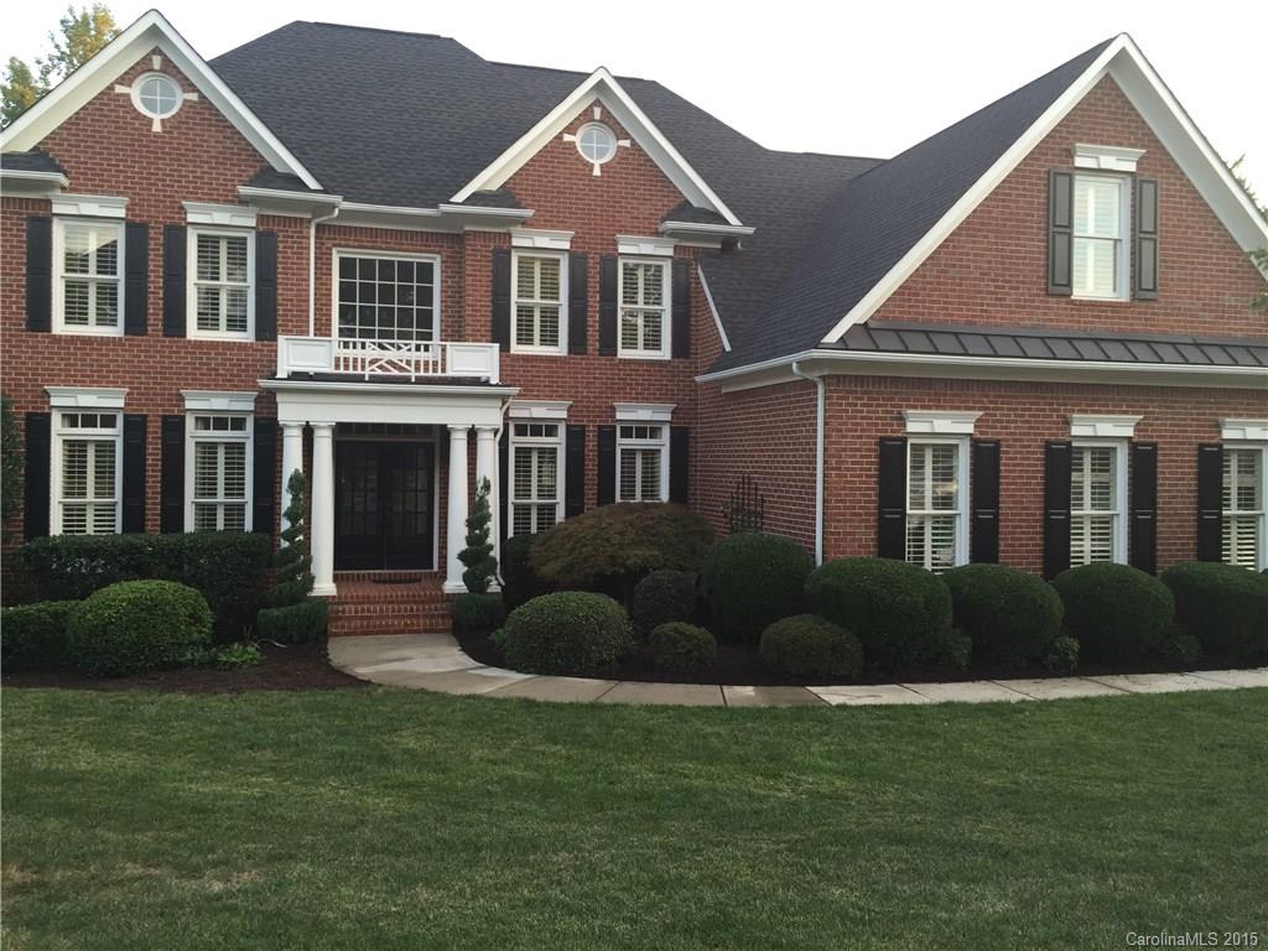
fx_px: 1062
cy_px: 476
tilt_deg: +0.9
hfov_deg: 61.7
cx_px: 634
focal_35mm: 29
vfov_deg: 48.2
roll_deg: -1.4
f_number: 2.2
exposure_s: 1/60
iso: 40
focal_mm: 4.15
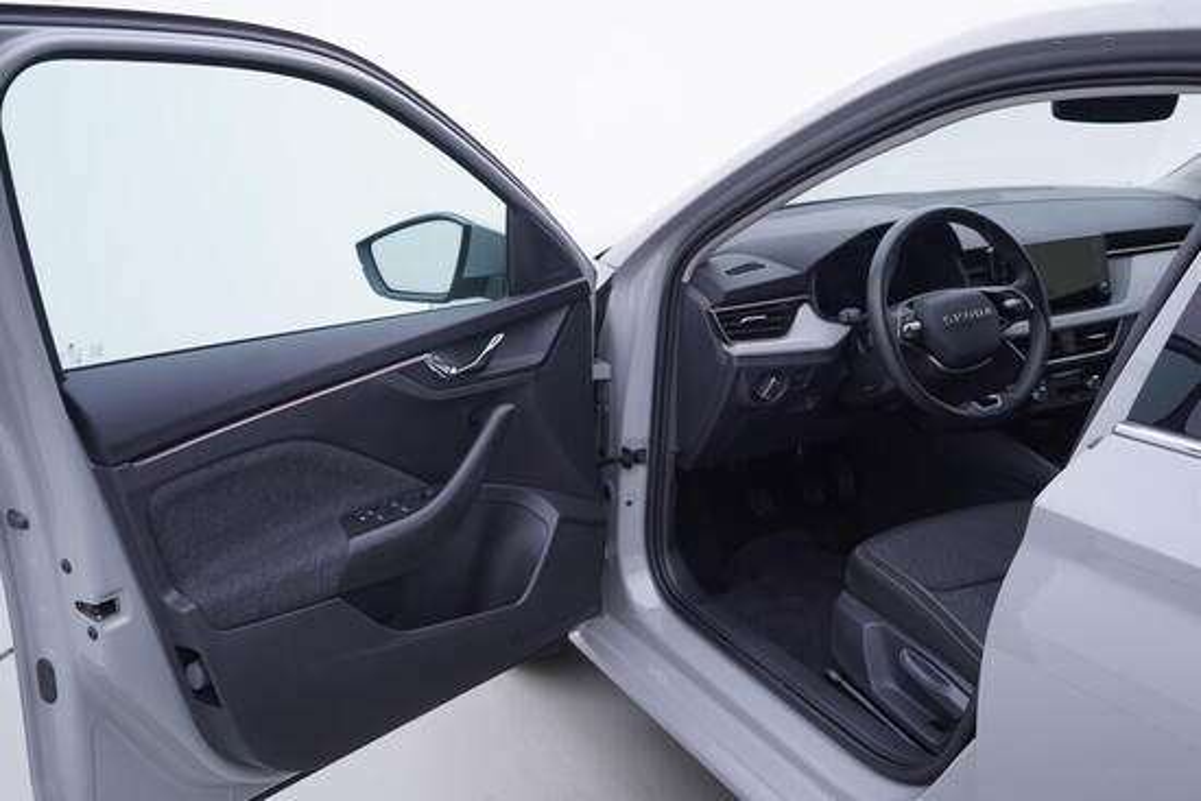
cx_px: 600
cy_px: 400
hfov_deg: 53.1
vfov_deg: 36.9
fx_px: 1201
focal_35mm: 36
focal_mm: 24
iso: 125
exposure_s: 1/50
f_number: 3.2
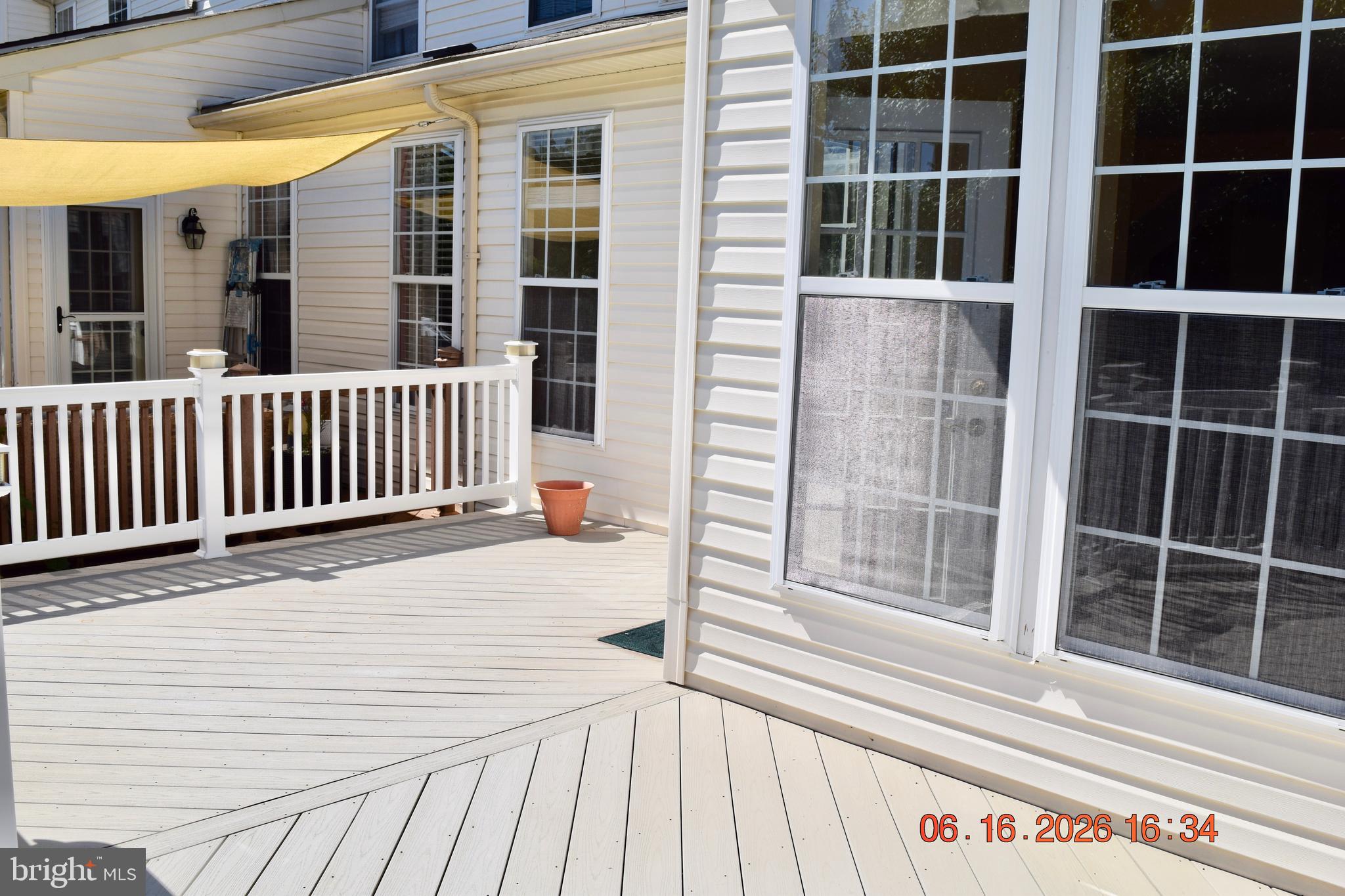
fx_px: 1233
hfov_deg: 57.2
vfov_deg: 40.0
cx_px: 672
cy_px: 448
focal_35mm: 33
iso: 200
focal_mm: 22
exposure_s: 1/500
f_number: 11
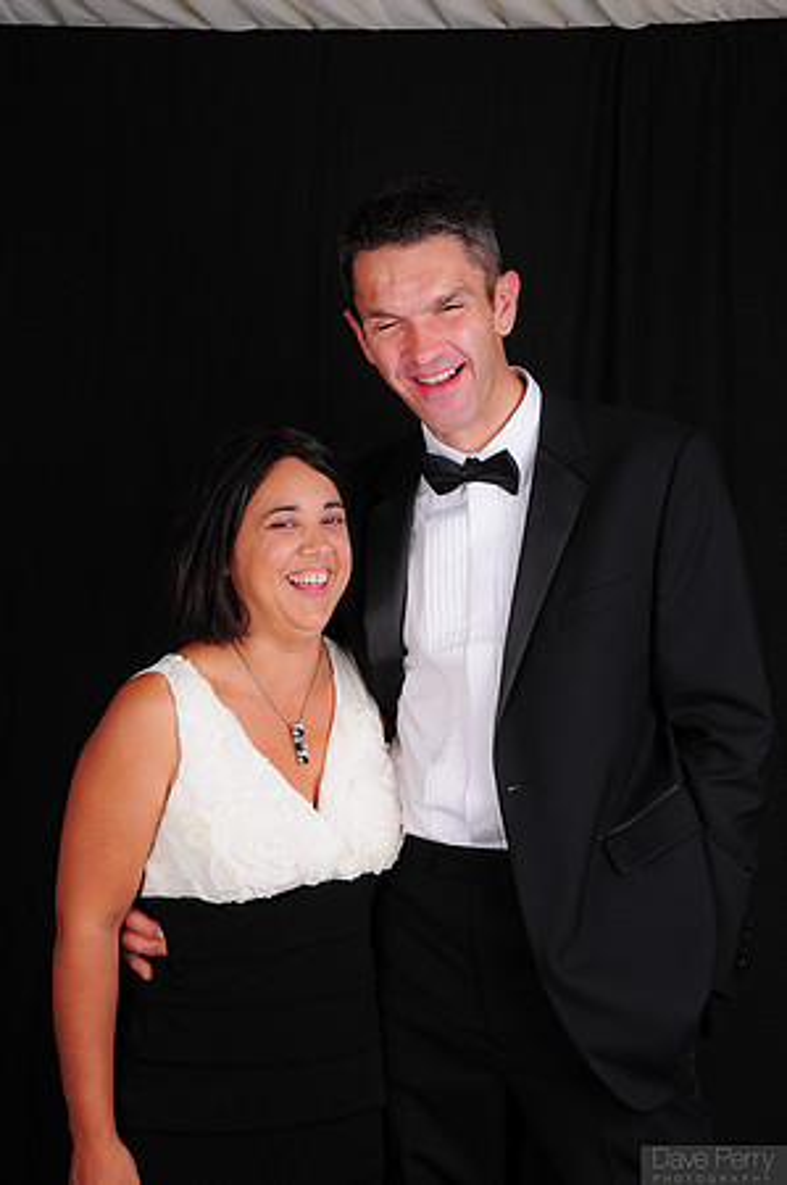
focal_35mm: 57
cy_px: 592
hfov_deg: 23.7
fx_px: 1873
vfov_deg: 35.1
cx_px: 394
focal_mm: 38
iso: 200
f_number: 8
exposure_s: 1/125
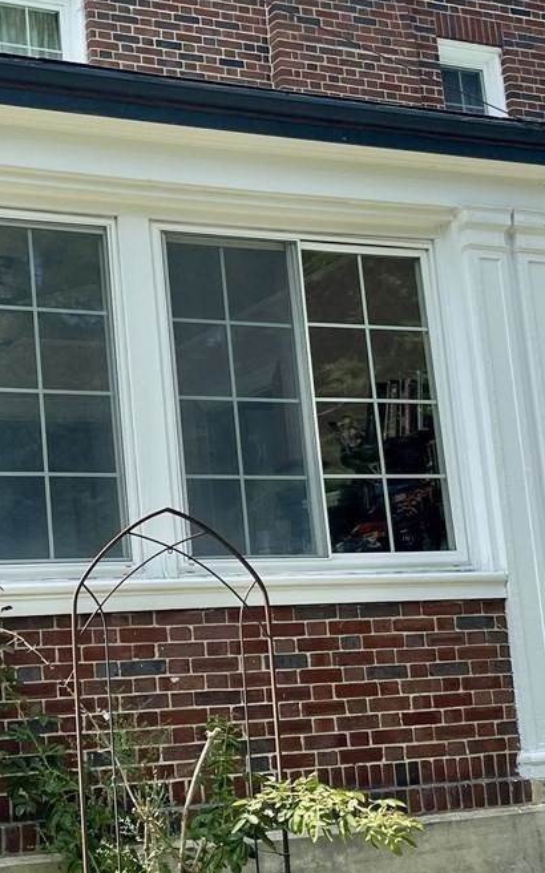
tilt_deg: +13.7
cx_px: 100
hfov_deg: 20.7
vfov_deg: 33.0
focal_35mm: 62
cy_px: 433
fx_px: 1475
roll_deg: +4.6
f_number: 1.6
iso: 32
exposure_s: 1/1976
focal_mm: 5.1
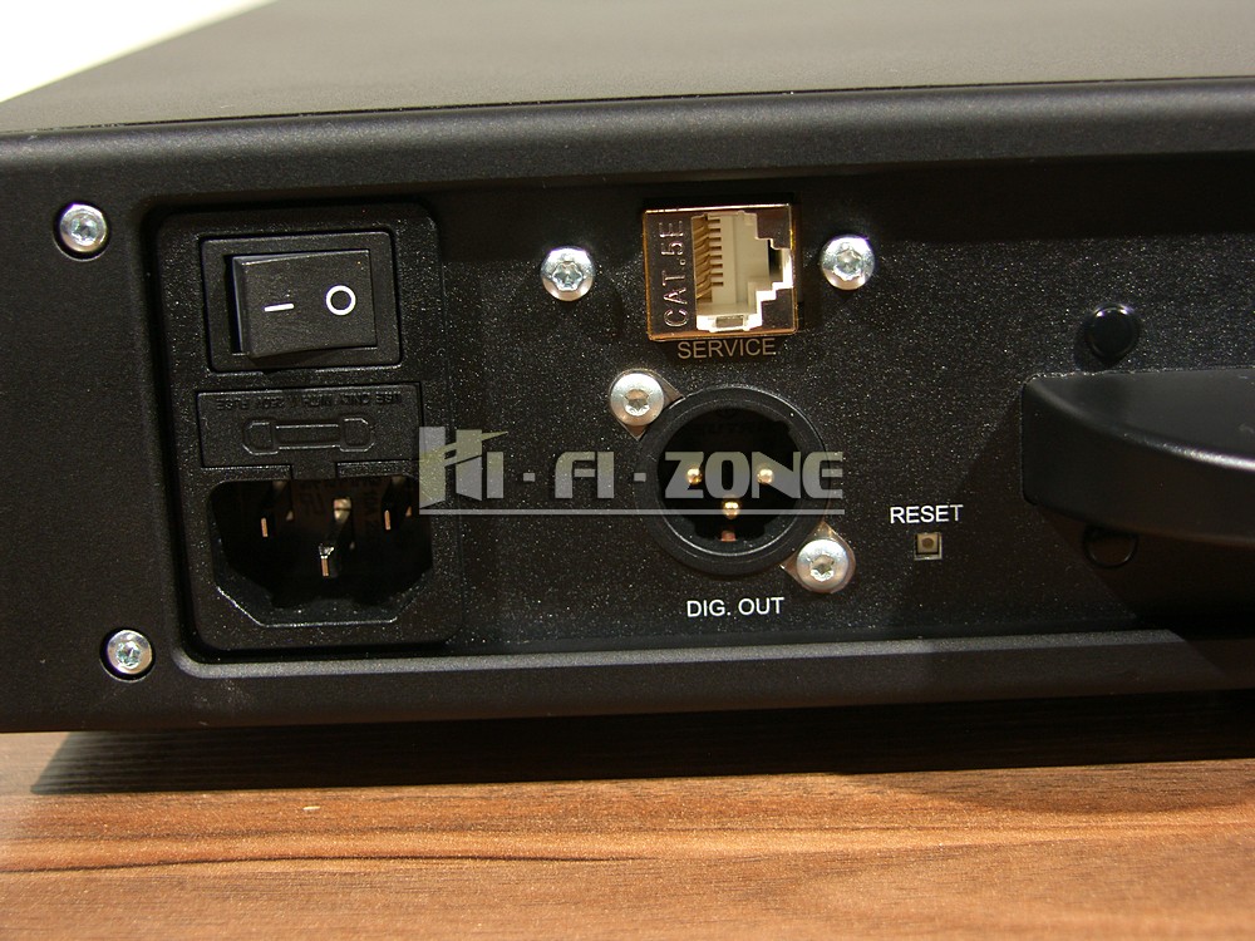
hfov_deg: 29.8
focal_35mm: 65
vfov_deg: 22.6
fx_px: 2357
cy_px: 470
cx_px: 628
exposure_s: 1/60
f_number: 2.8
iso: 50
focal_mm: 16.7
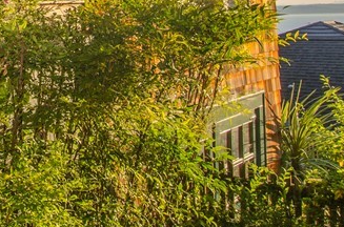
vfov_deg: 19.6
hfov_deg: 29.0
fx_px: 572
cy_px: -113
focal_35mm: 60
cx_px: -69
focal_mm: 12
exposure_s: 1/160
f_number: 9
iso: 100
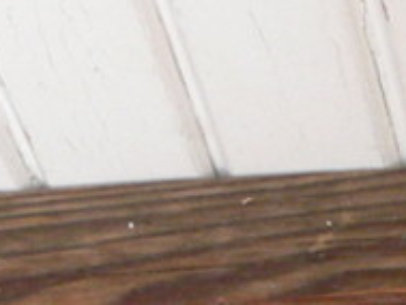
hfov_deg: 10.8
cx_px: 750
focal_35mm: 171
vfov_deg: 8.2
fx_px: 2007
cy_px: 669
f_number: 4.6
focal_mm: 6
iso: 400
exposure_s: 1/500
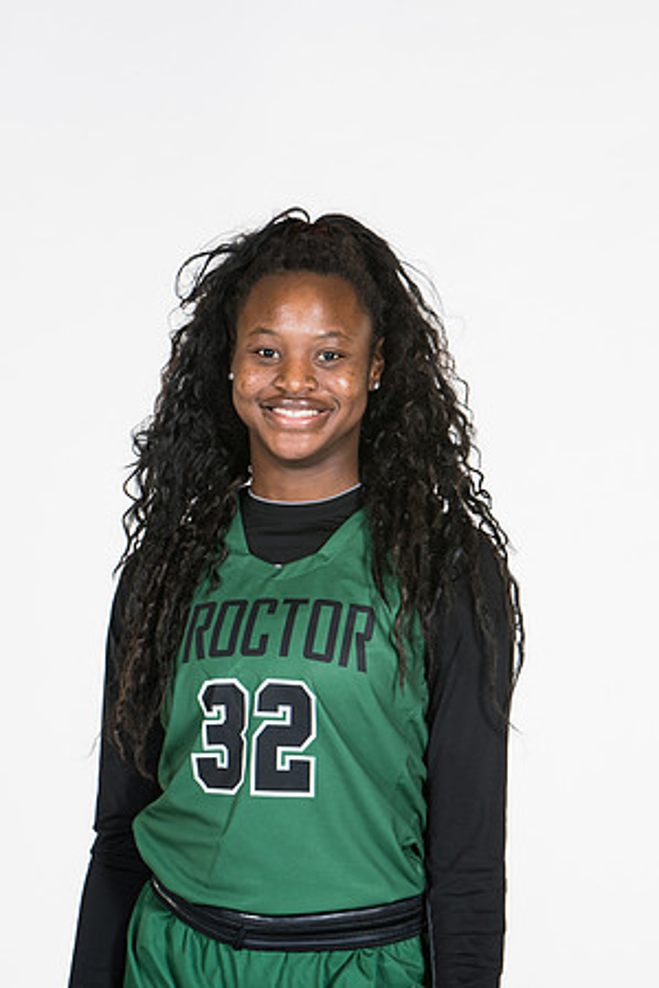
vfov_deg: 10.2
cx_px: 330
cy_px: 494
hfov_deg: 6.8
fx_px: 5560
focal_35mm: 202
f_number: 5.6
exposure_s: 1/160
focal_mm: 135
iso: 200
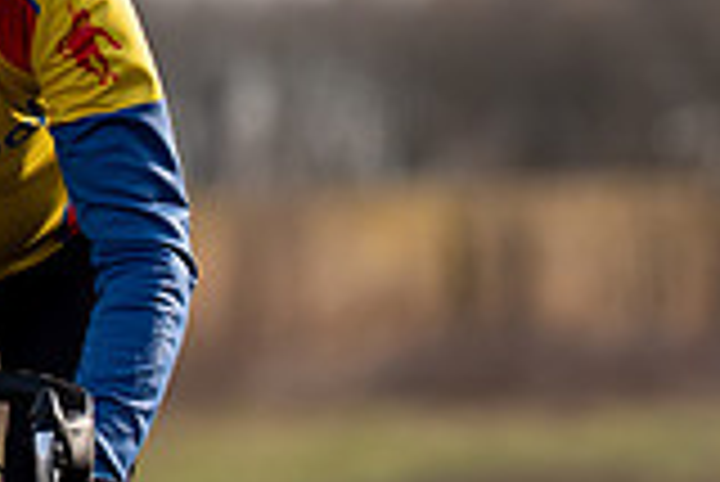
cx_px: -238
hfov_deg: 2.8
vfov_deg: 1.9
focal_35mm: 724
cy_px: 29
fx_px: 14493
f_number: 4
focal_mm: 200
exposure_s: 1/800
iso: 100
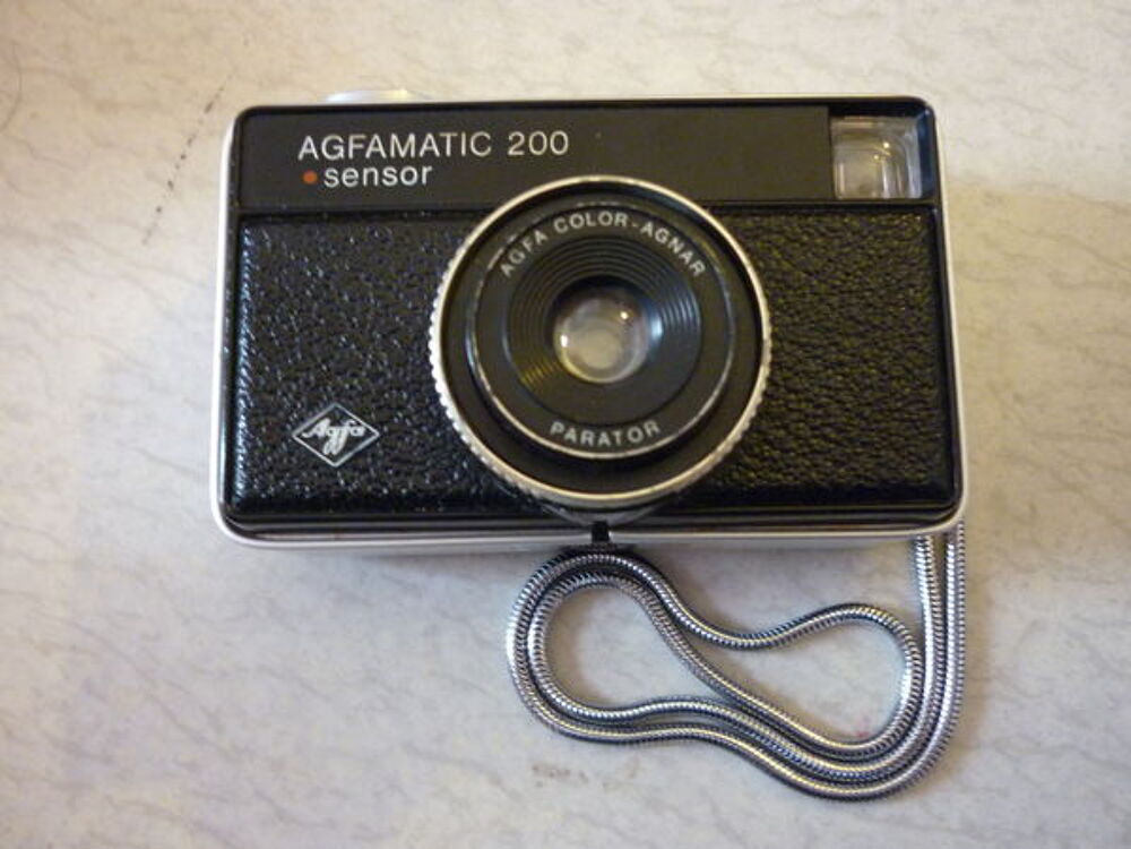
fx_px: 1078
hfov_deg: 55.4
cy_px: 424
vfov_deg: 42.9
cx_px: 566
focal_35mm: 33
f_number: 2.8
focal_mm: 5.5
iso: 400
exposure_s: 1/10
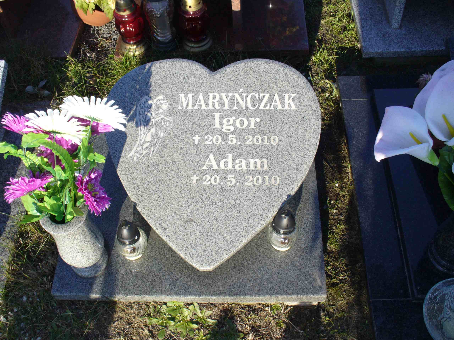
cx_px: 227
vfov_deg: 38.7
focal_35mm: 37
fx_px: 485
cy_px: 170
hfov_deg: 50.1
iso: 80
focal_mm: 6.1
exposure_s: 1/160
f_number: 5.6
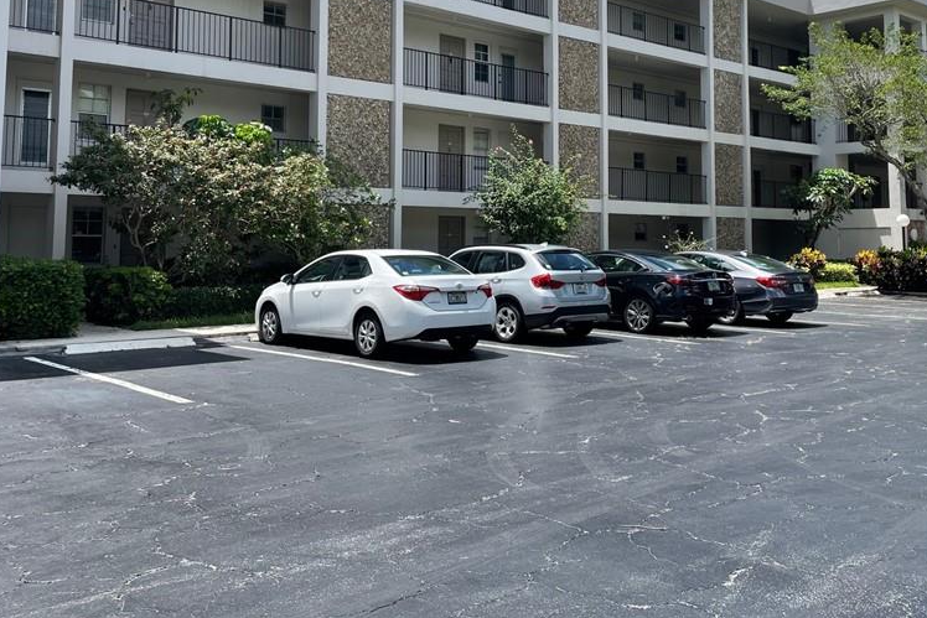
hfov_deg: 51.4
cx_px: 568
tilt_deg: +5.8
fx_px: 953
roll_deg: -0.5
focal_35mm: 37
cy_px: 165
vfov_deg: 35.3
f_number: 1.6
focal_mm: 4.2
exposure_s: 1/2132
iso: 32
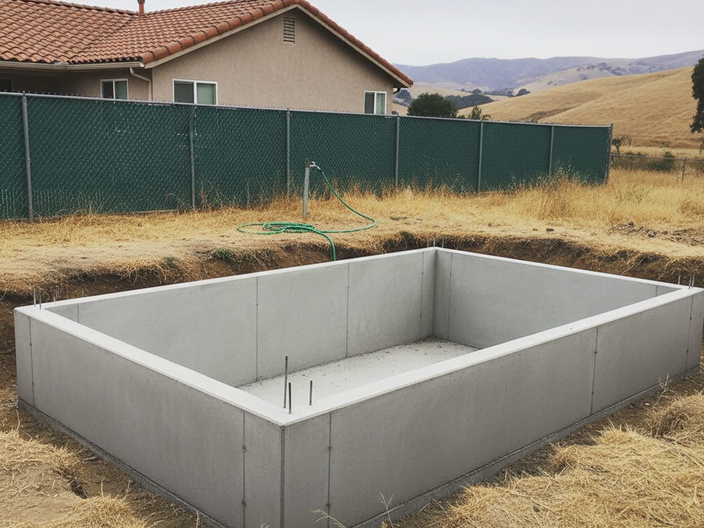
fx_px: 468
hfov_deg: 73.9
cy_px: 264
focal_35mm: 23
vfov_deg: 58.9
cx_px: 352
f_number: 1.8
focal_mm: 6.4
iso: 200
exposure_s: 1/1612
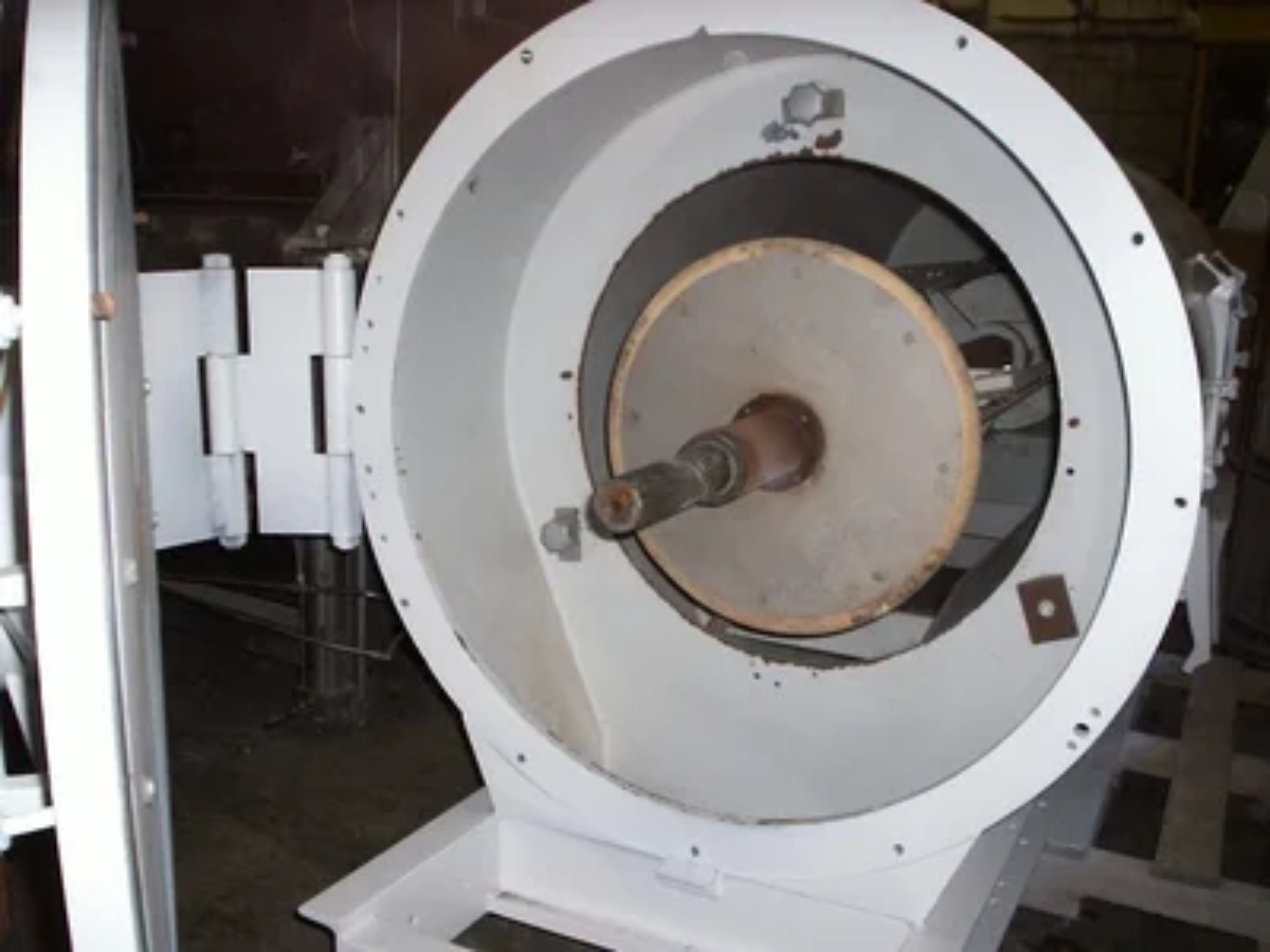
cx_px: 635
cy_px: 476
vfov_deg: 39.7
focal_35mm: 36
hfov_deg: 51.4
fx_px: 1321
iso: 140
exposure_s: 1/64
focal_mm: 5.9
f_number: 4.5
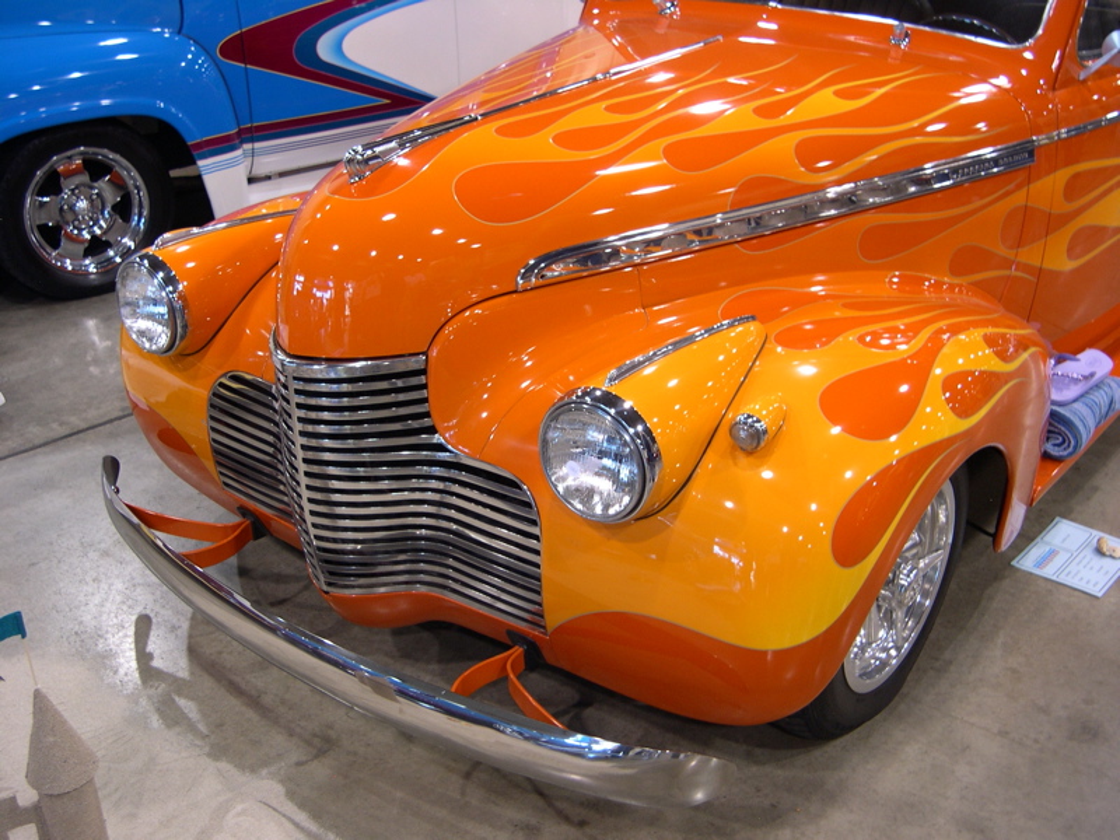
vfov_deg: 37.7
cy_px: 420
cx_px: 560
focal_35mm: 38
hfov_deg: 49.0
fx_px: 1229
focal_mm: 8
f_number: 2.8
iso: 100
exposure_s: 1/20.8
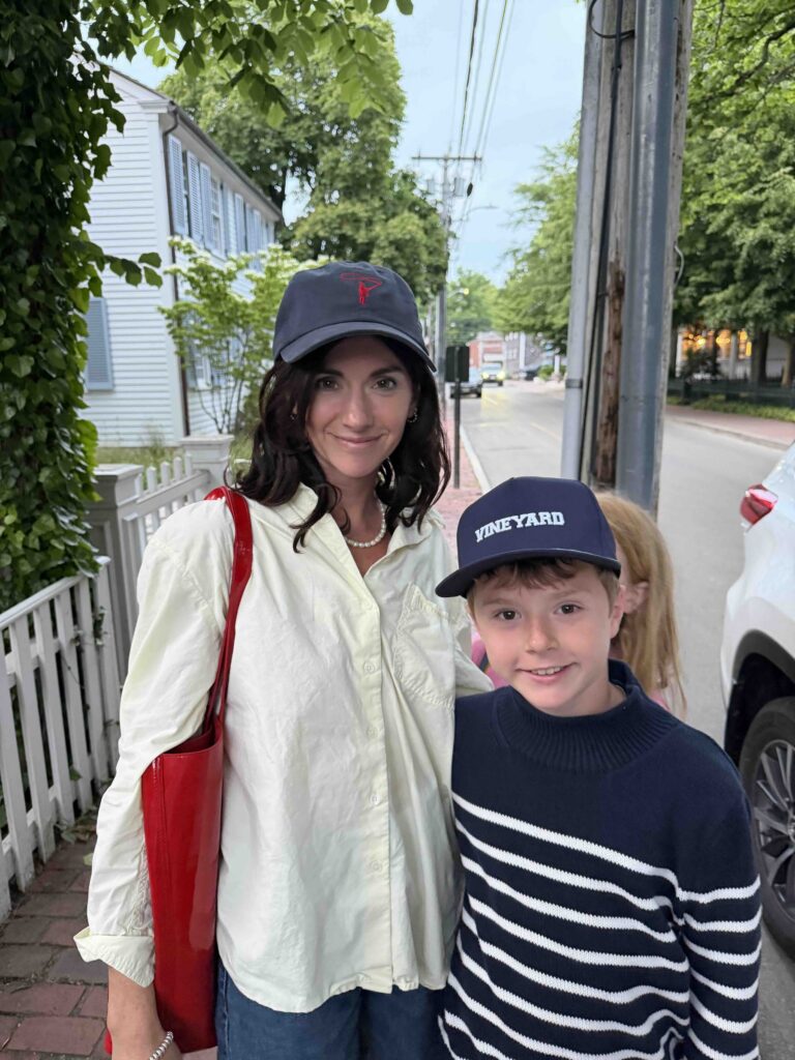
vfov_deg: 71.6
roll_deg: +0.9
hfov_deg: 56.8
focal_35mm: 24
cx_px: 398
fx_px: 735
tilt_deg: -13.5
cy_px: 530
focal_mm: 6.76
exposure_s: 1/60
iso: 640
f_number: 1.78
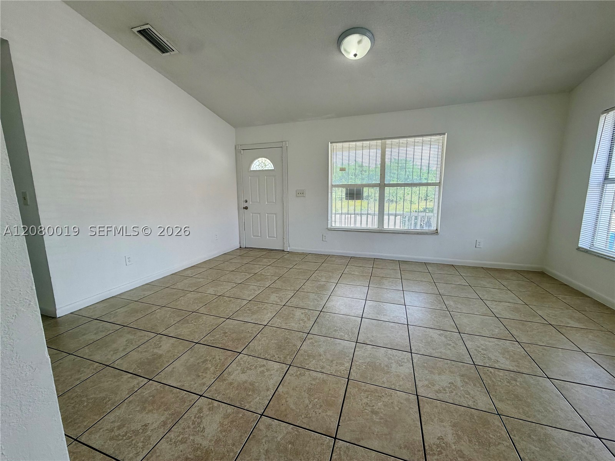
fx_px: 249
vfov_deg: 85.7
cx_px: 308
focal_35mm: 14
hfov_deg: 102.1
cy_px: 230
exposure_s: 1/120
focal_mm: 2.22
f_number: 2.2
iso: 80
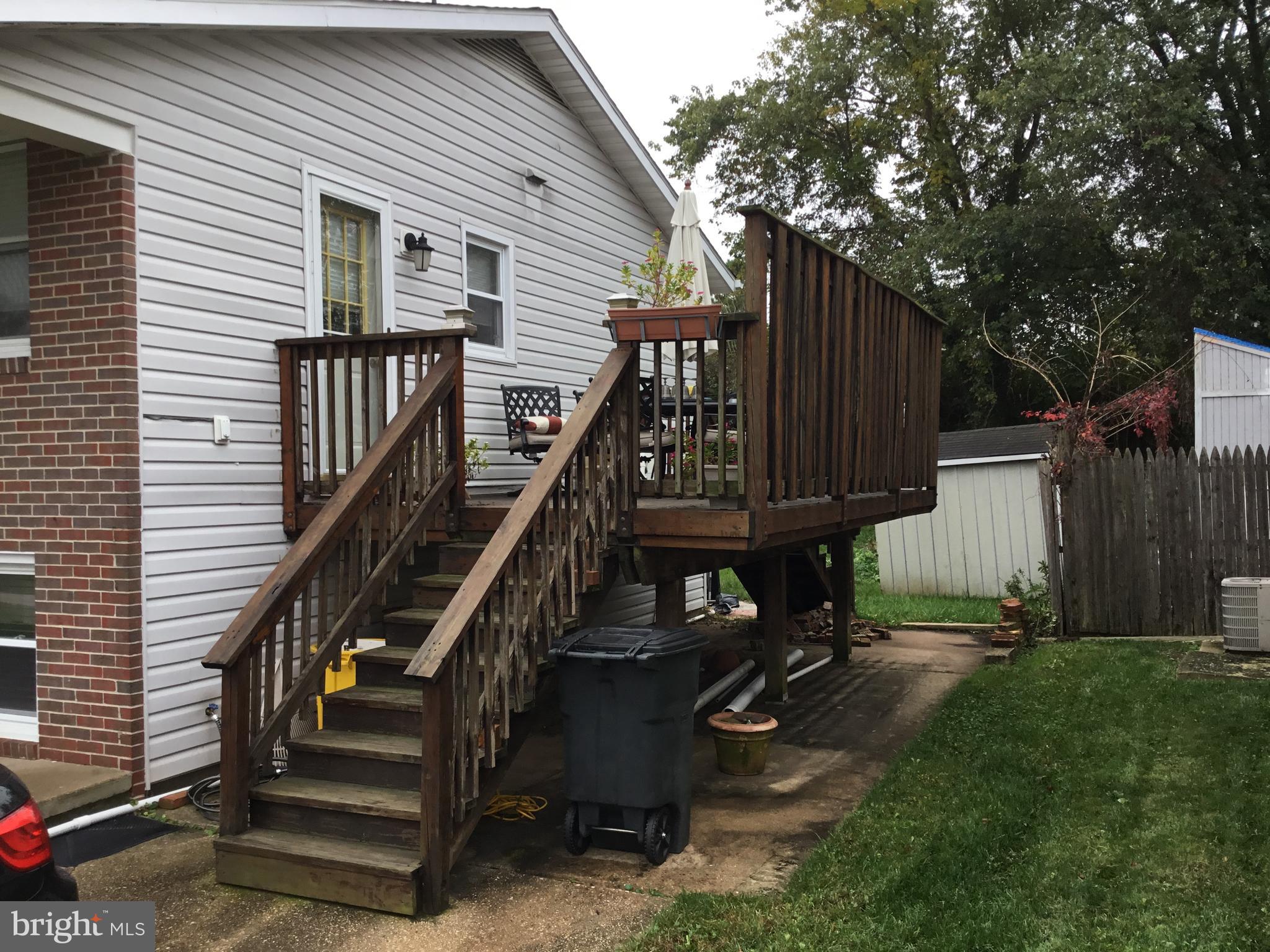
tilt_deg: -0.1
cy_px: 476
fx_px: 1137
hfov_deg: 58.4
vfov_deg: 45.4
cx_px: 635
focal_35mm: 31
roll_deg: +0.8
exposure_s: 1/268
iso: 25
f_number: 2.4
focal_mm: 3.3
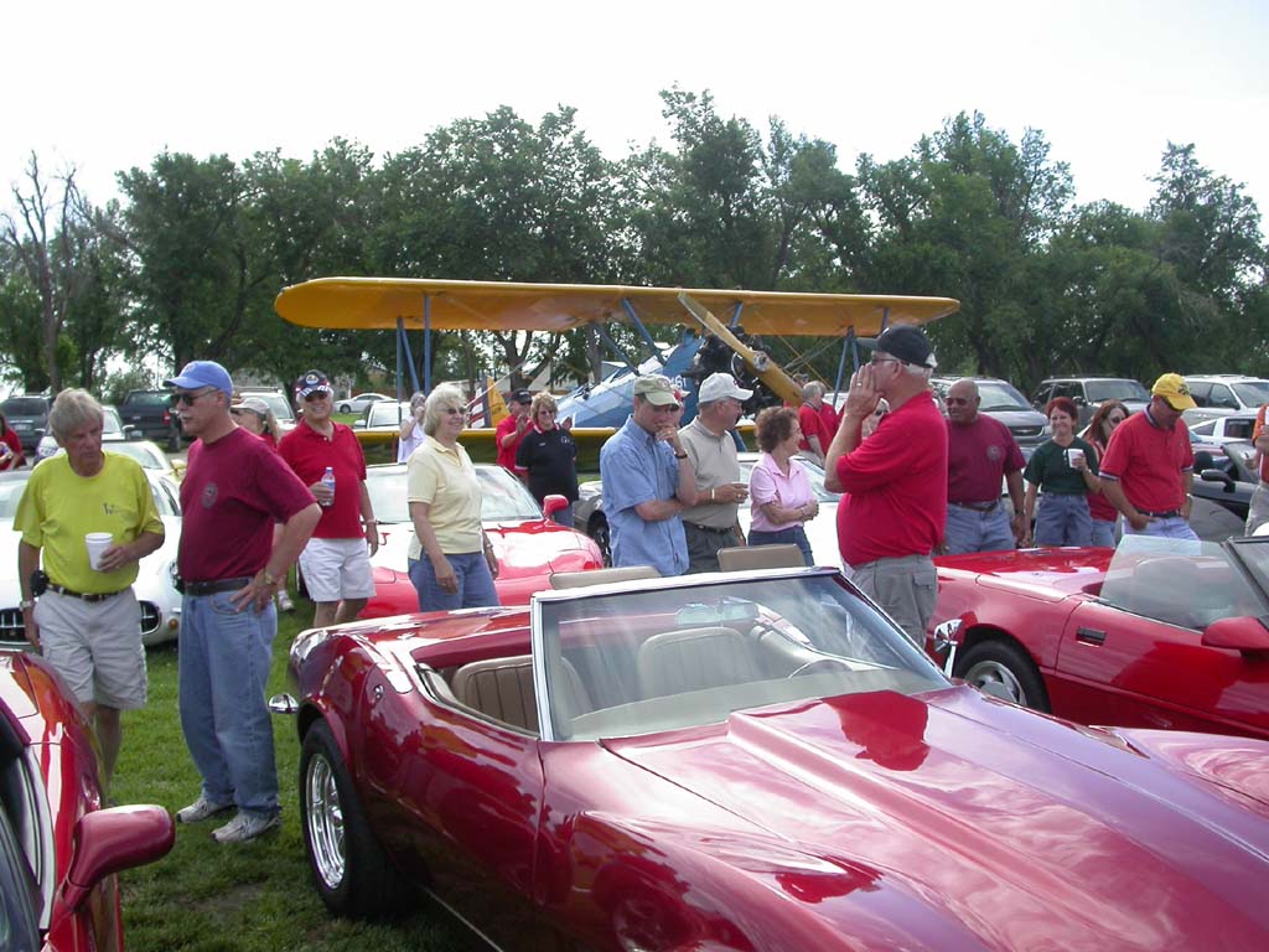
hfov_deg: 49.0
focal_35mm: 38
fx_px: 1393
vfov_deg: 37.7
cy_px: 476
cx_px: 634
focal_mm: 7.85
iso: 100
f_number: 2.6
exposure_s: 1/1000
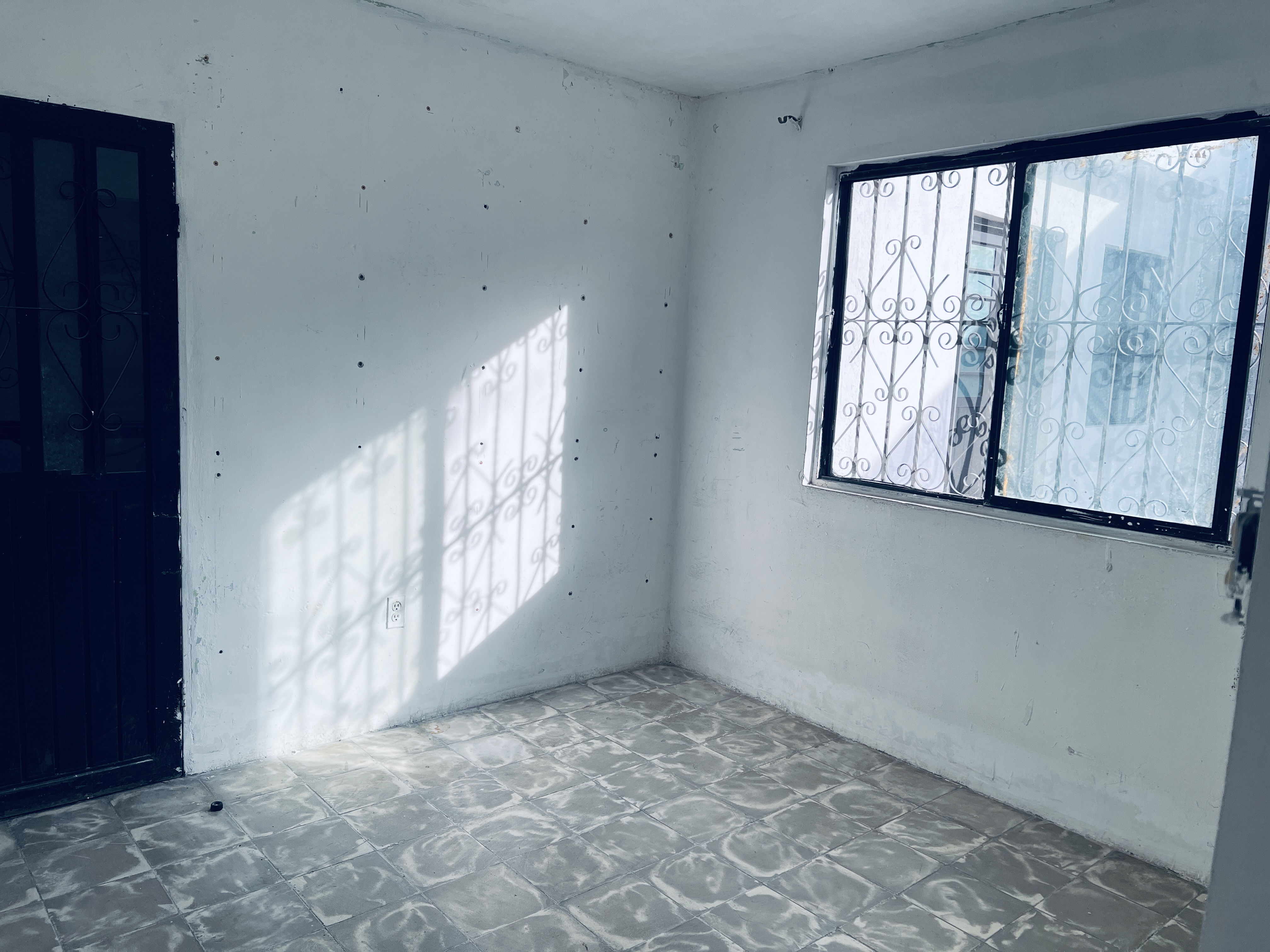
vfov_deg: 53.1
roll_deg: -2.5
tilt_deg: -7.3
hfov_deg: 67.3
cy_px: 476
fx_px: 954
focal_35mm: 26
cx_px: 635
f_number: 1.5
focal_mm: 5.7
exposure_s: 1/763
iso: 50
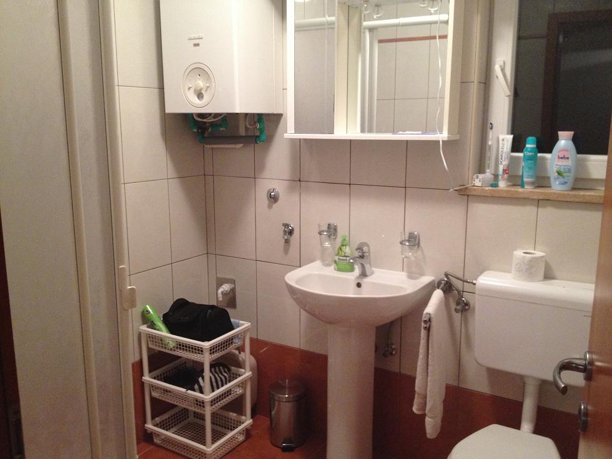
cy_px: 230
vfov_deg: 40.7
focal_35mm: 35
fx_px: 619
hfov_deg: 52.6
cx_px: 306
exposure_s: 1/20
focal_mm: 4.28
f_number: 2.4
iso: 250
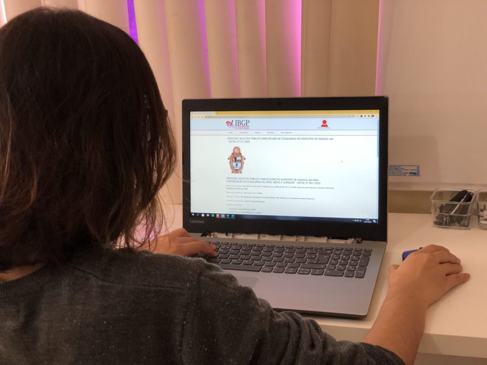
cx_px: 244
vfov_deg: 28.0
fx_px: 732
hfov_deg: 36.8
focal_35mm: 52
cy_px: 182
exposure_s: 1/60
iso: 100
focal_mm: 6
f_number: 2.4
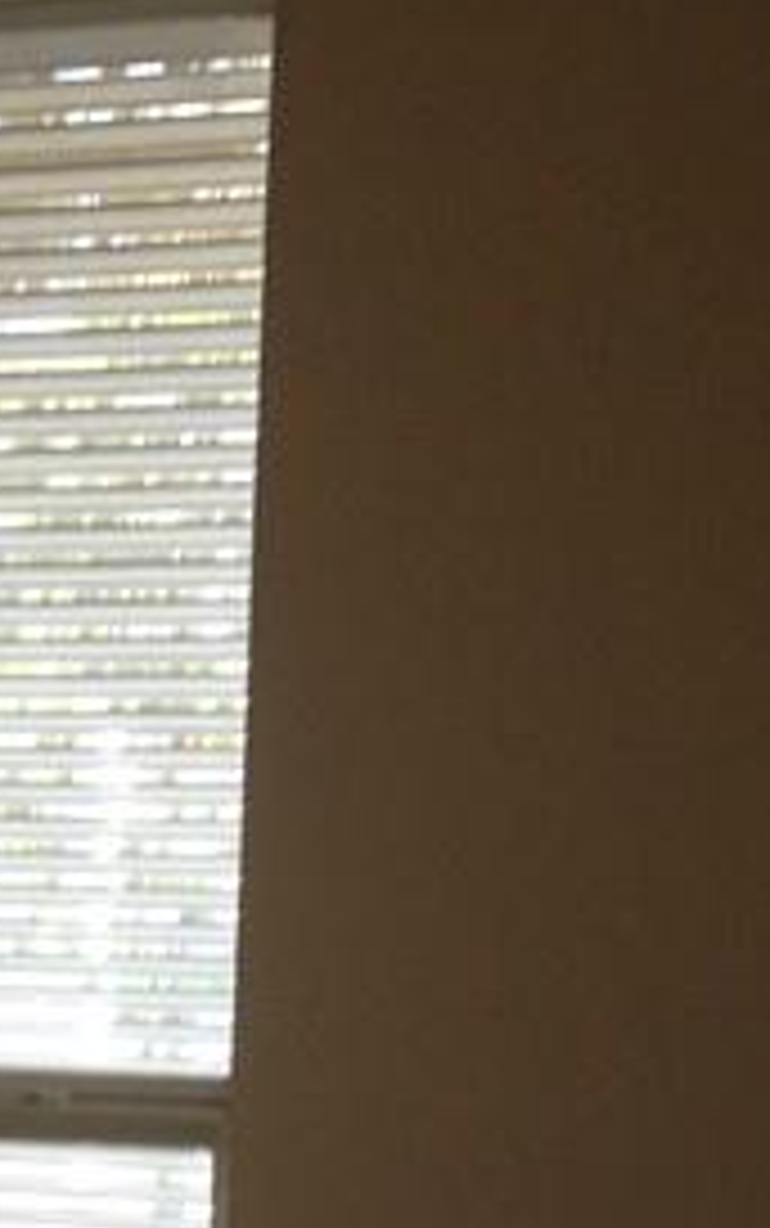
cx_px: -1045
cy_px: 1381
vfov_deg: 14.6
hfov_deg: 8.6
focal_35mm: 139
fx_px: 4660
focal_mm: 4.28
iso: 50
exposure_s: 1/30
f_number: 2.4
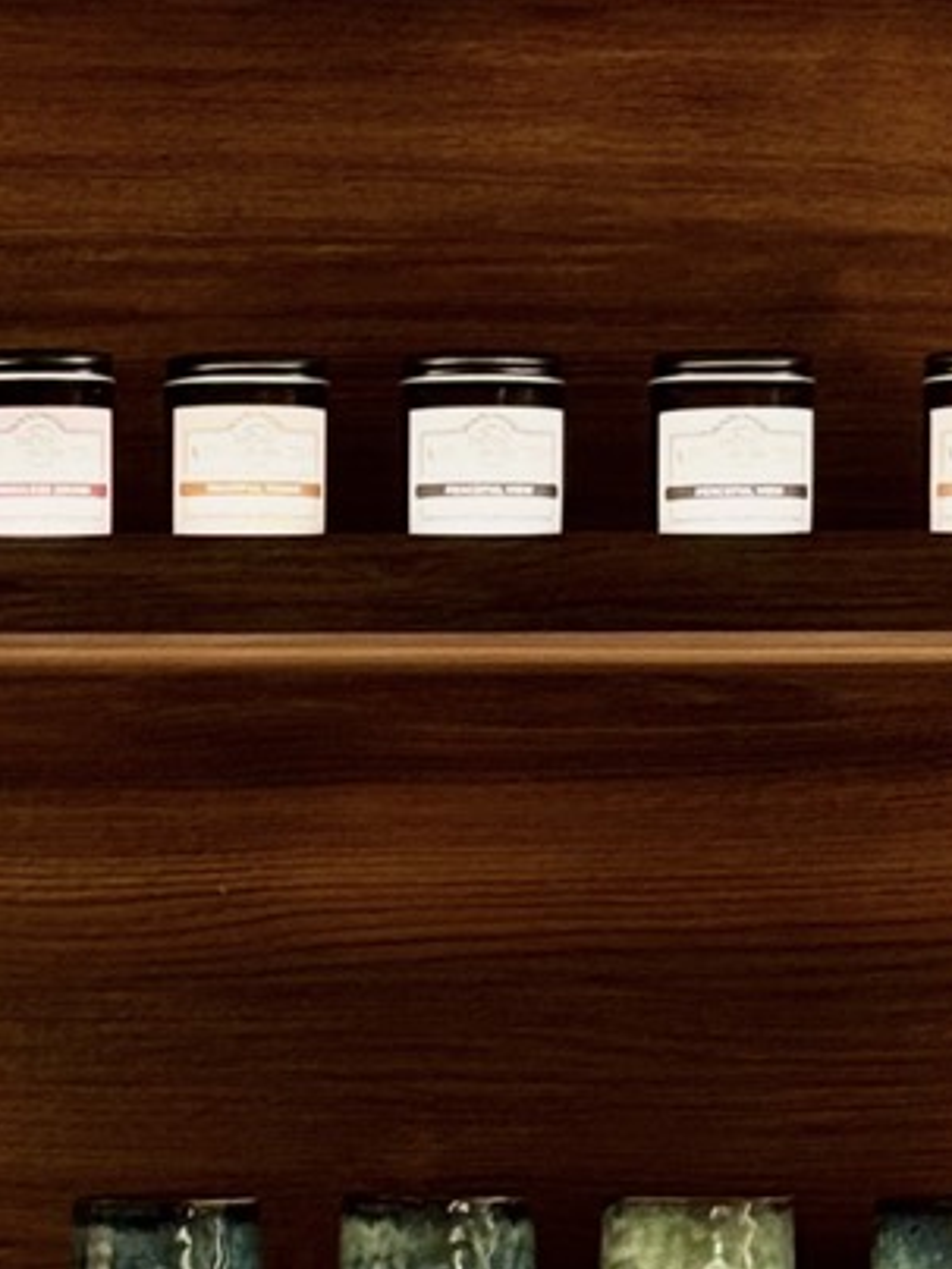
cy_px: 1665
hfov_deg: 6.9
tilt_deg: -3.5
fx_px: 7847
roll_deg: +0.8
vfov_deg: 9.1
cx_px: 0
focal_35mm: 214
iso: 200
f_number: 1.78
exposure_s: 1/50
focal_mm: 6.76
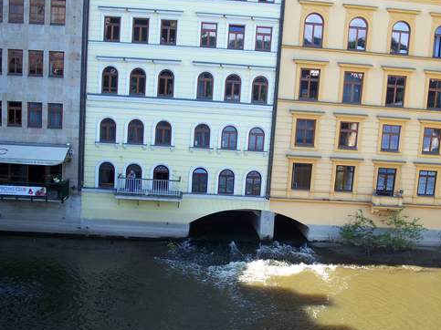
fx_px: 624
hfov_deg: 38.9
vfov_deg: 29.6
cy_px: 195
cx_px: 241
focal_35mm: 49
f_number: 2.8
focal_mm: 7.8
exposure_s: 1/100
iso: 64
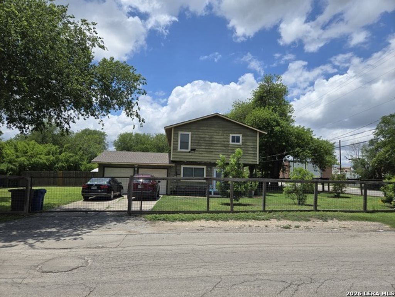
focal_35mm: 23
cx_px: 198
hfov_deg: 73.9
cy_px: 148
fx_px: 262
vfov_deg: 58.9
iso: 25
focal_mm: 5.4
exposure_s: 1/2775
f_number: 1.8
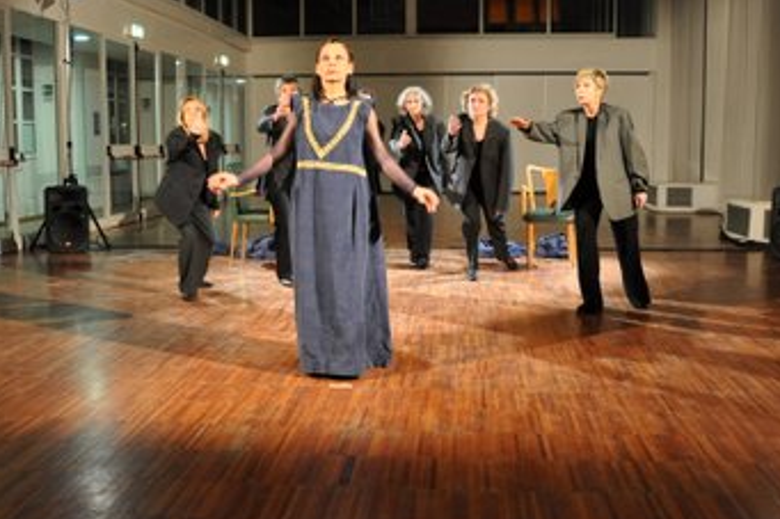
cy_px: 250
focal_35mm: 38
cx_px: 389
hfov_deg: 50.7
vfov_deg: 35.0
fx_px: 823
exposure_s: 1/13
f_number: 3.5
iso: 800
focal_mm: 18
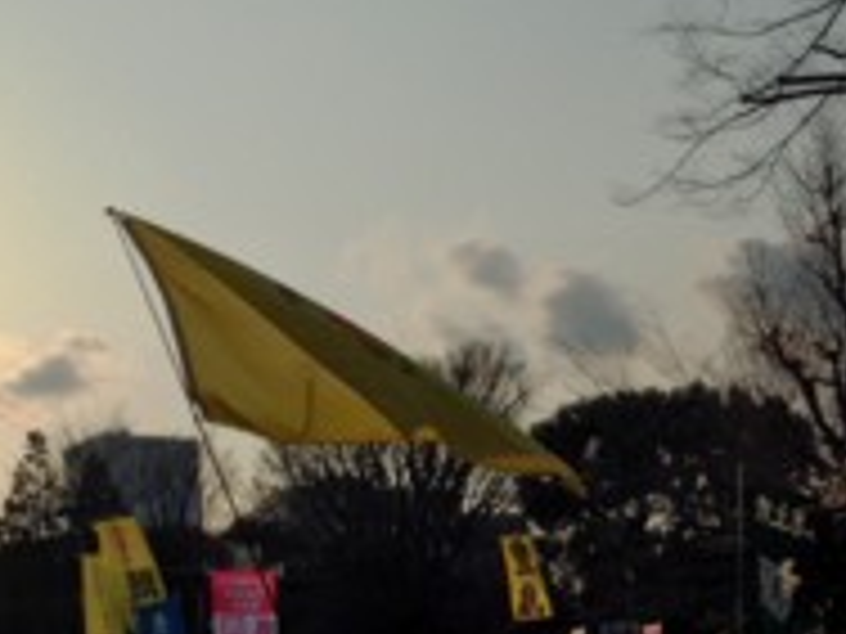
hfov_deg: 24.6
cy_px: 567
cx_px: 572
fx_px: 1931
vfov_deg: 18.4
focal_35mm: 79
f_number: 2.4
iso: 50
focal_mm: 4.12
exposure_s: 1/3012
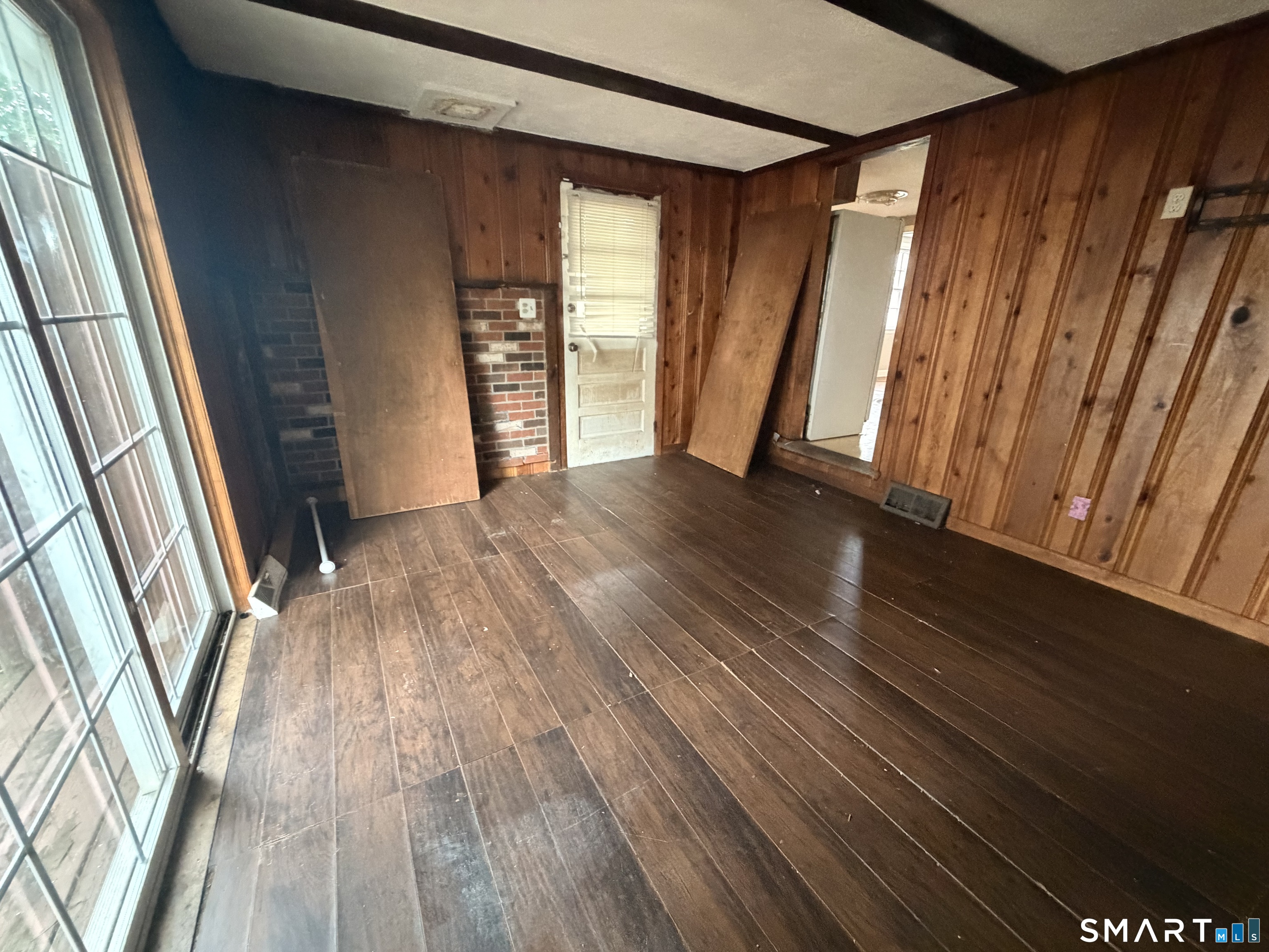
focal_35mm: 14
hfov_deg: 102.1
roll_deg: -0.4
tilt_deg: -17.2
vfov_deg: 85.7
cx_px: 634
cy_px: 476
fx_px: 513
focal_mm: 2.22
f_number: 2.2
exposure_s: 1/57
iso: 1250
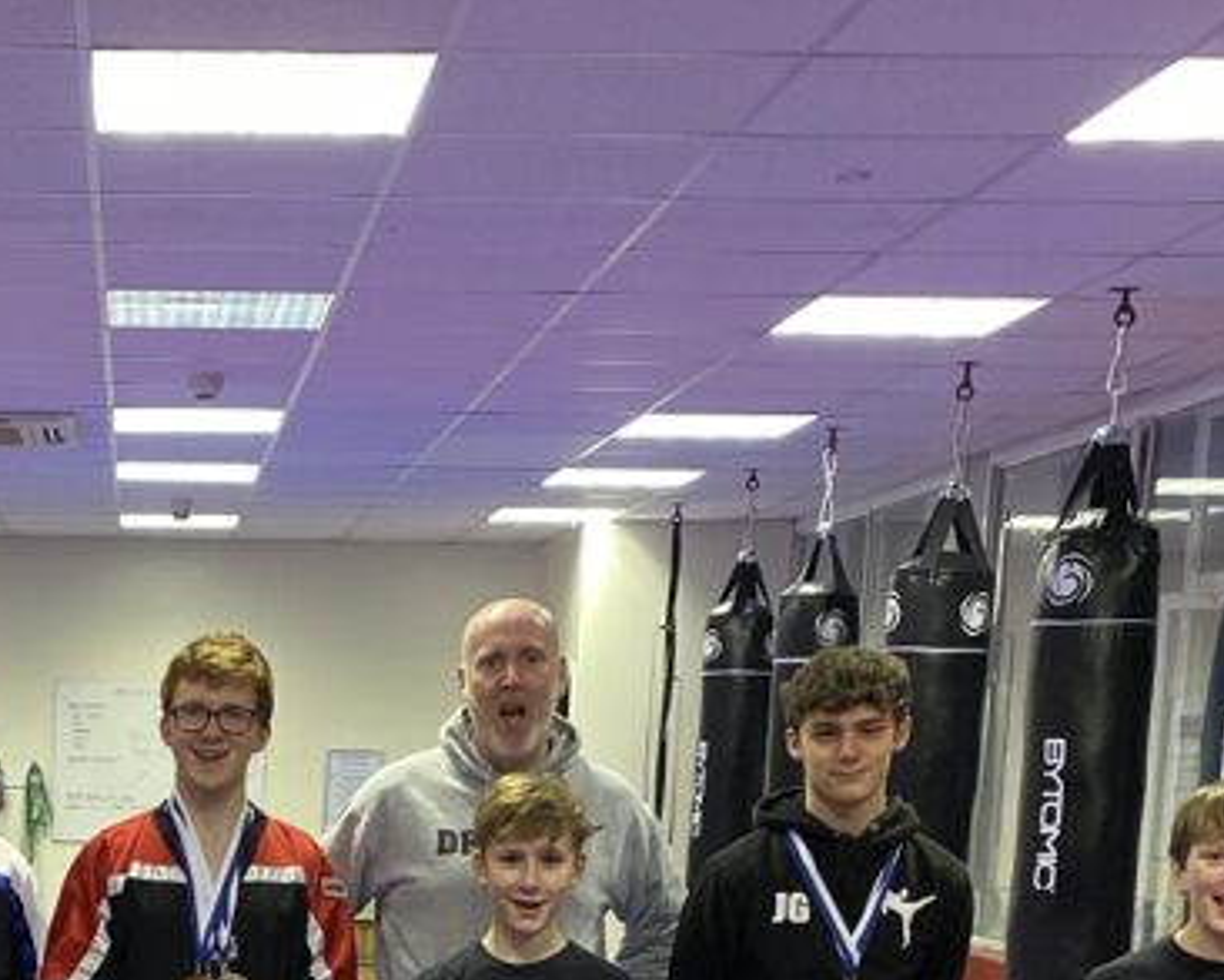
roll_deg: -1.9
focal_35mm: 74
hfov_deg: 24.6
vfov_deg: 18.9
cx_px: 28
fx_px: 2681
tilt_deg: -11.7
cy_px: 1335
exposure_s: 1/50
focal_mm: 4.25
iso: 250
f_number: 1.8
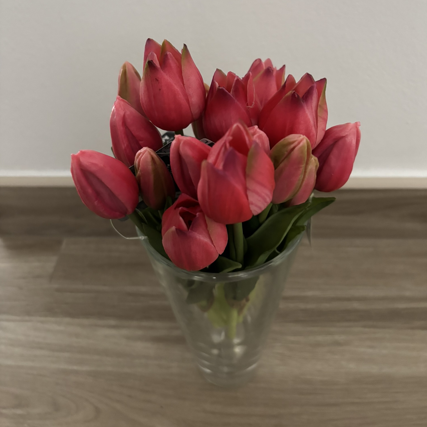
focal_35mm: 31
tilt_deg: -42.3
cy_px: 169
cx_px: 215
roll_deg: +2.0
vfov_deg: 52.2
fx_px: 433
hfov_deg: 52.5
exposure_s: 1/32
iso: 640
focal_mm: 5.96
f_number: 1.6
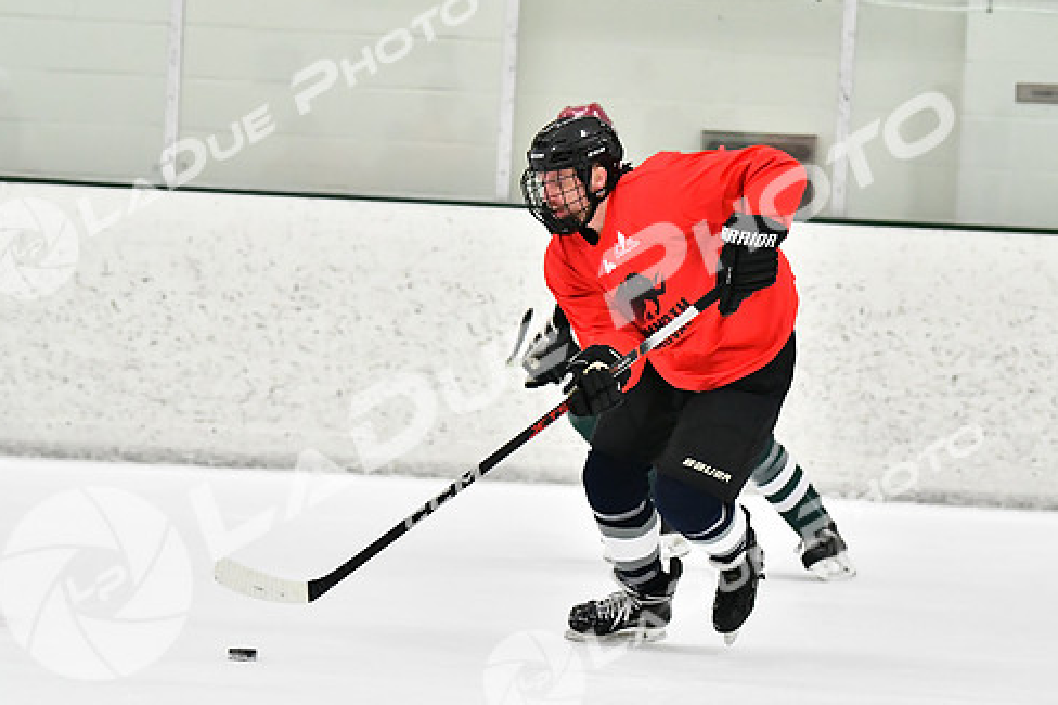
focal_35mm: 232
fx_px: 6816
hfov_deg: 8.9
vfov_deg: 5.9
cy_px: 361
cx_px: 479
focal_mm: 130
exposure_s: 1/1600
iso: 6400
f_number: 2.8
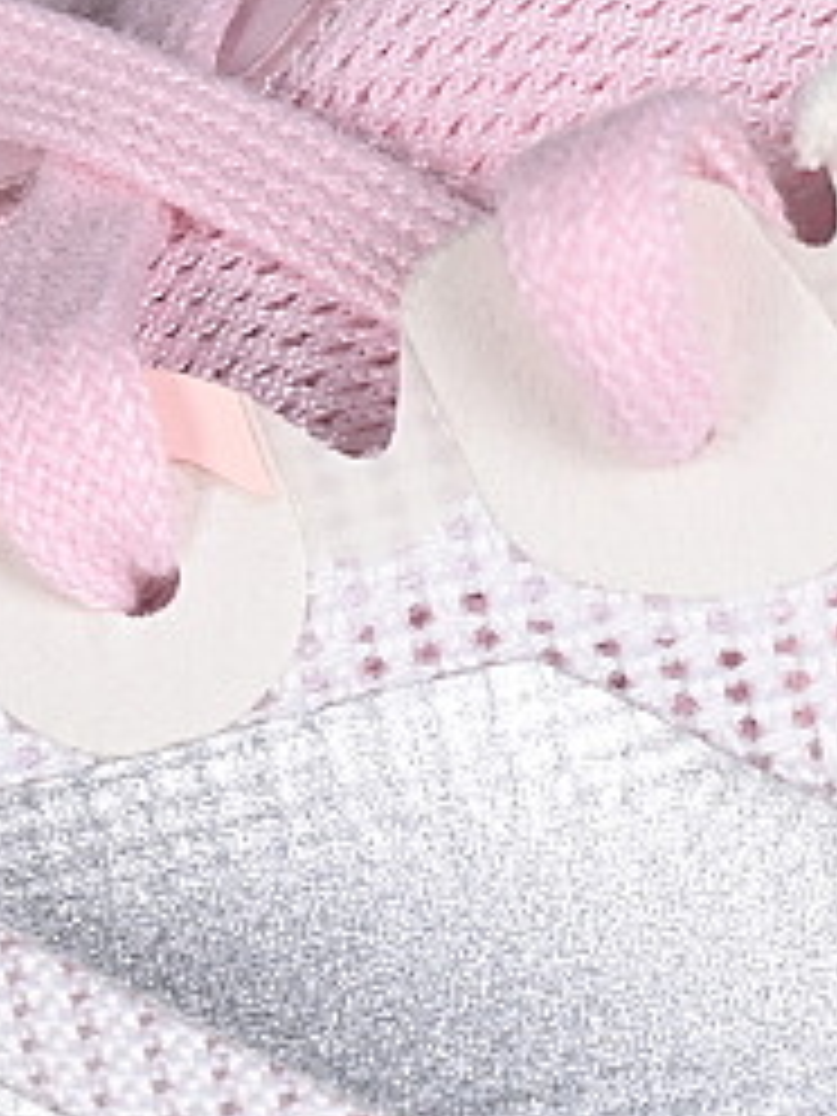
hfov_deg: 4.7
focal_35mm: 314
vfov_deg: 6.3
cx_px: 1062
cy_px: 1071
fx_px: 10123
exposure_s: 1/80
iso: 160
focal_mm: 50
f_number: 7.1
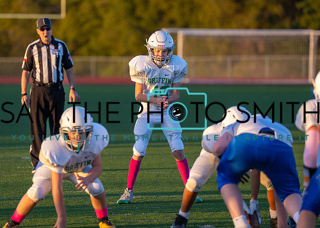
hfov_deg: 7.0
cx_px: 131
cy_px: 86
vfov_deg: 5.0
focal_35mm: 289
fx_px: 2625
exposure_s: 1/2500
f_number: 2.8
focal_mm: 200
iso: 800
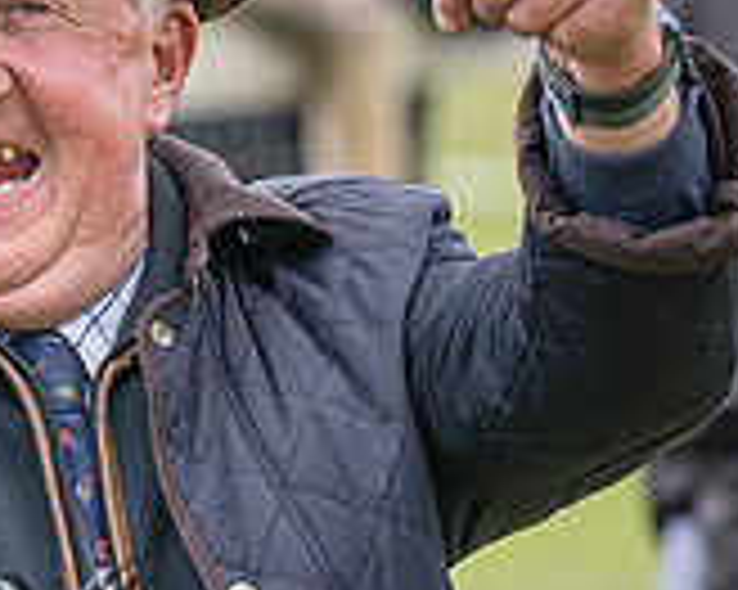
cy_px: 241
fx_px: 11875
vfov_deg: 2.8
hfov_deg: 3.6
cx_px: -132
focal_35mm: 544
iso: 400
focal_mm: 115
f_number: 2.8
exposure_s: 1/1600
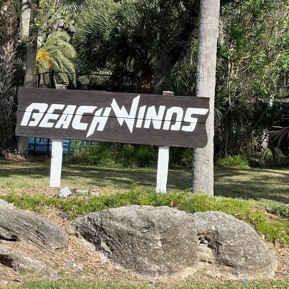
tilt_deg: -1.0
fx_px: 1096
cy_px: 137
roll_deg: -4.4
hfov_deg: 15.0
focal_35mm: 116
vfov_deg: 15.0
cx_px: 135
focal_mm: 9
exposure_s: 1/392
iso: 32
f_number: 2.8
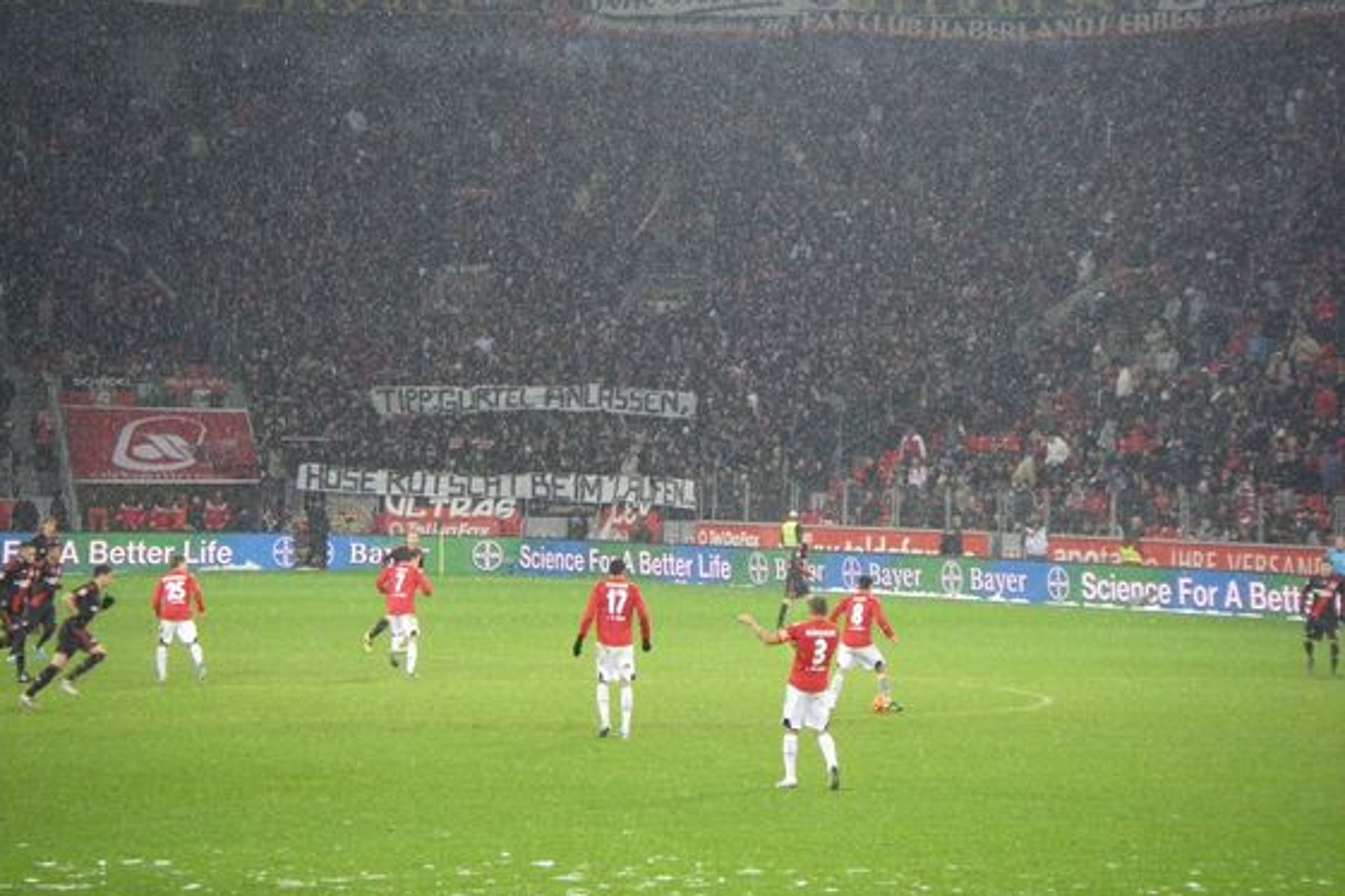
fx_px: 5753
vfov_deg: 8.9
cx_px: 670
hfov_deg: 13.3
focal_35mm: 154
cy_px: 401
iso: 640
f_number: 4.3
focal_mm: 24.2
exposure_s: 1/125
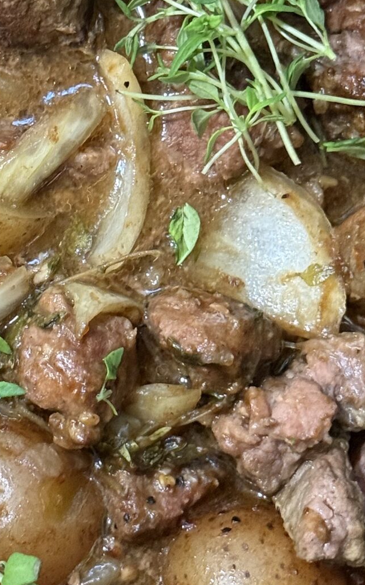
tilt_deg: -76.7
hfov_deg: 10.4
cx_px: 64
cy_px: 193
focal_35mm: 126
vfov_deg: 16.5
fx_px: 2006
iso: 500
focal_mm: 6.76
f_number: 1.78
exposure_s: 1/40
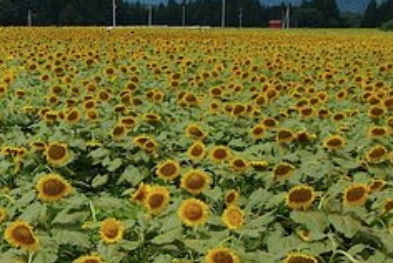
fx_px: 831
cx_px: 53
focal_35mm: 76
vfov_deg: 18.0
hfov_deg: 25.9
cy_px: 164
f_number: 11
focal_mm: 23
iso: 100
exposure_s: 1/160
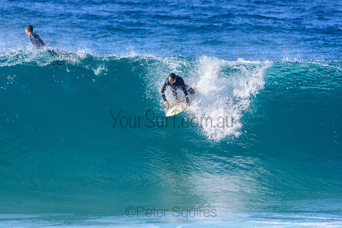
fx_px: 7126
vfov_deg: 1.8
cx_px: 171
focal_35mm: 750
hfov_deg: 2.7
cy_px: 114
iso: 450
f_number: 5.6
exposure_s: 1/2000
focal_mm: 500
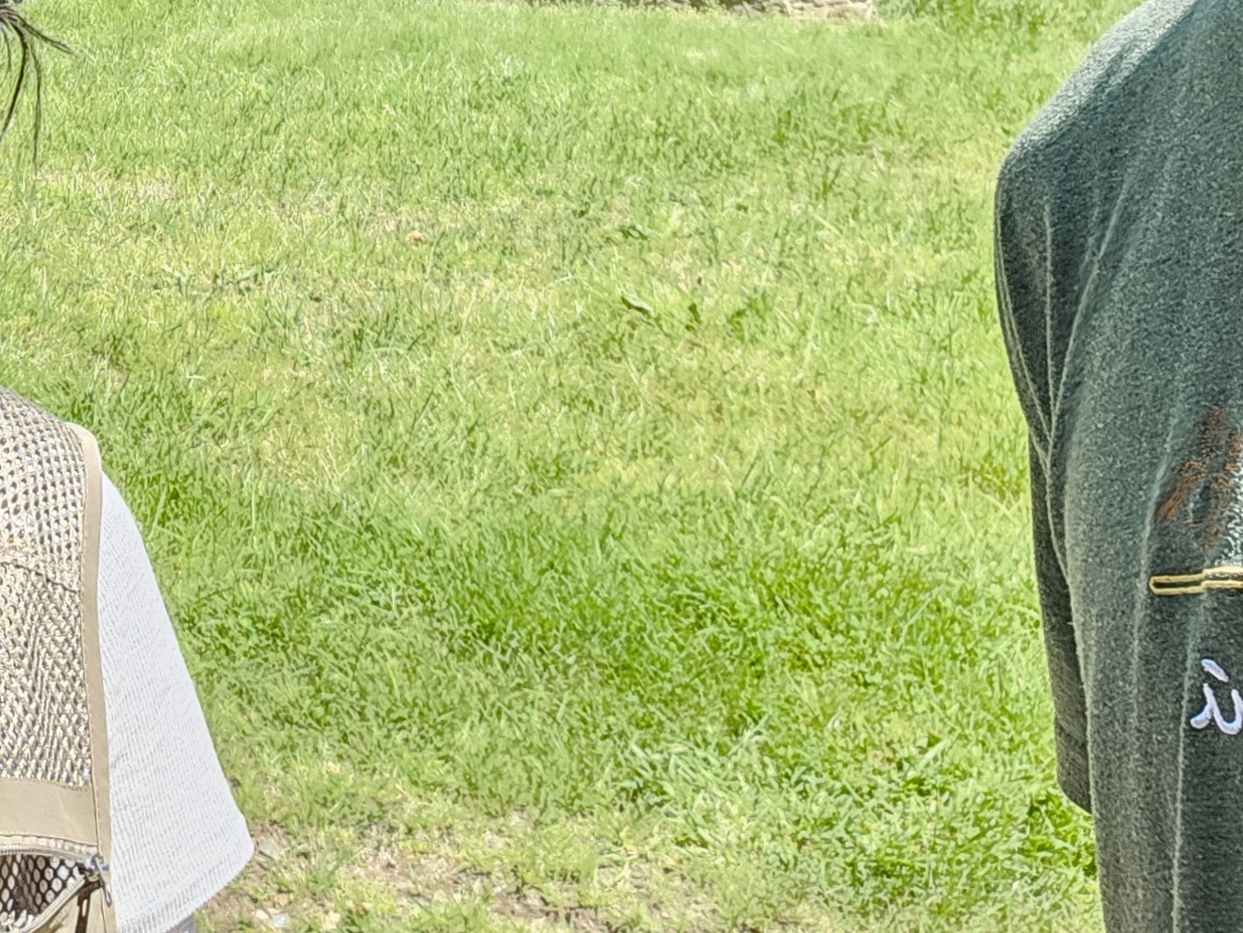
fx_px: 2658
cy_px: -202
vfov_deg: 18.8
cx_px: -213
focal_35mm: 74
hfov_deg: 24.1
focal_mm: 3.3
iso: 25
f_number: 2.2
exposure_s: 1/120
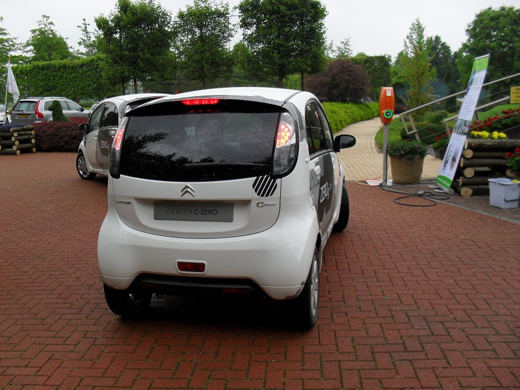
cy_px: 195
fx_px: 526
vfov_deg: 40.7
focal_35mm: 35
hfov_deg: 52.6
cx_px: 260
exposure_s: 1/350
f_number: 3.2
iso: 100
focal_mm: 6.3
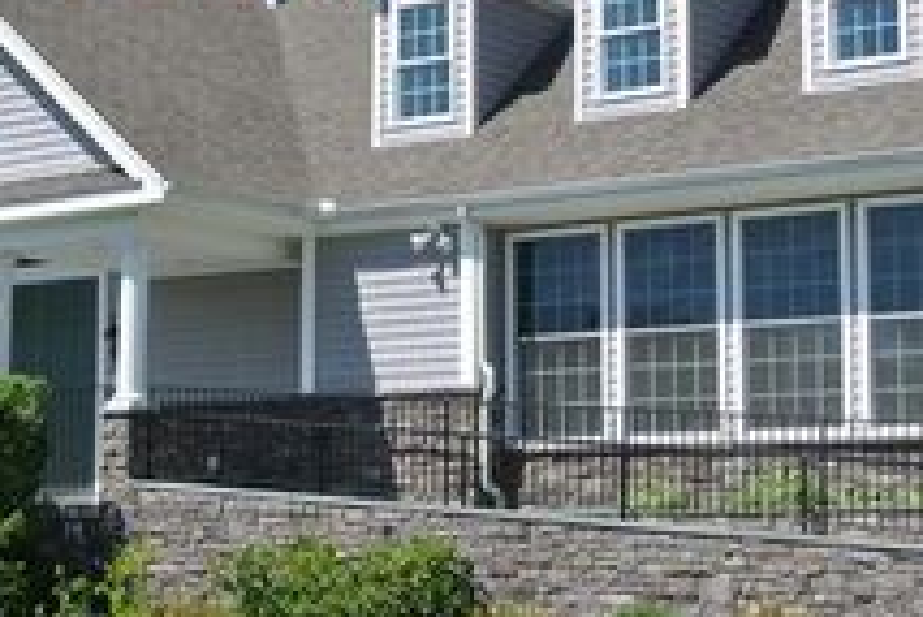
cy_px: 246
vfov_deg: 15.0
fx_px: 2335
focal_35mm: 91
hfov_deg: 22.4
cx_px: 453
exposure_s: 1/320
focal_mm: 14.5
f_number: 6.3
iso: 100
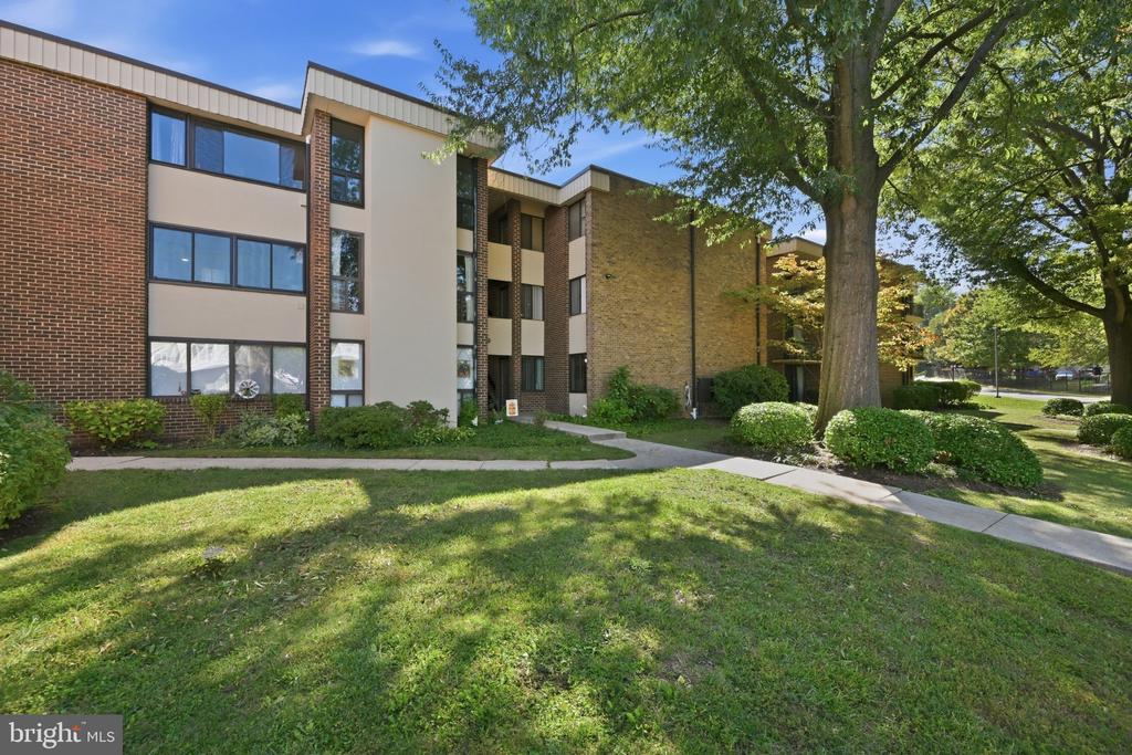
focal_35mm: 14
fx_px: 440
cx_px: 566
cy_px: 378
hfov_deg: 104.2
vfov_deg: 81.2
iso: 400
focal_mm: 14
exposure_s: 1/200
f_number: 7.1
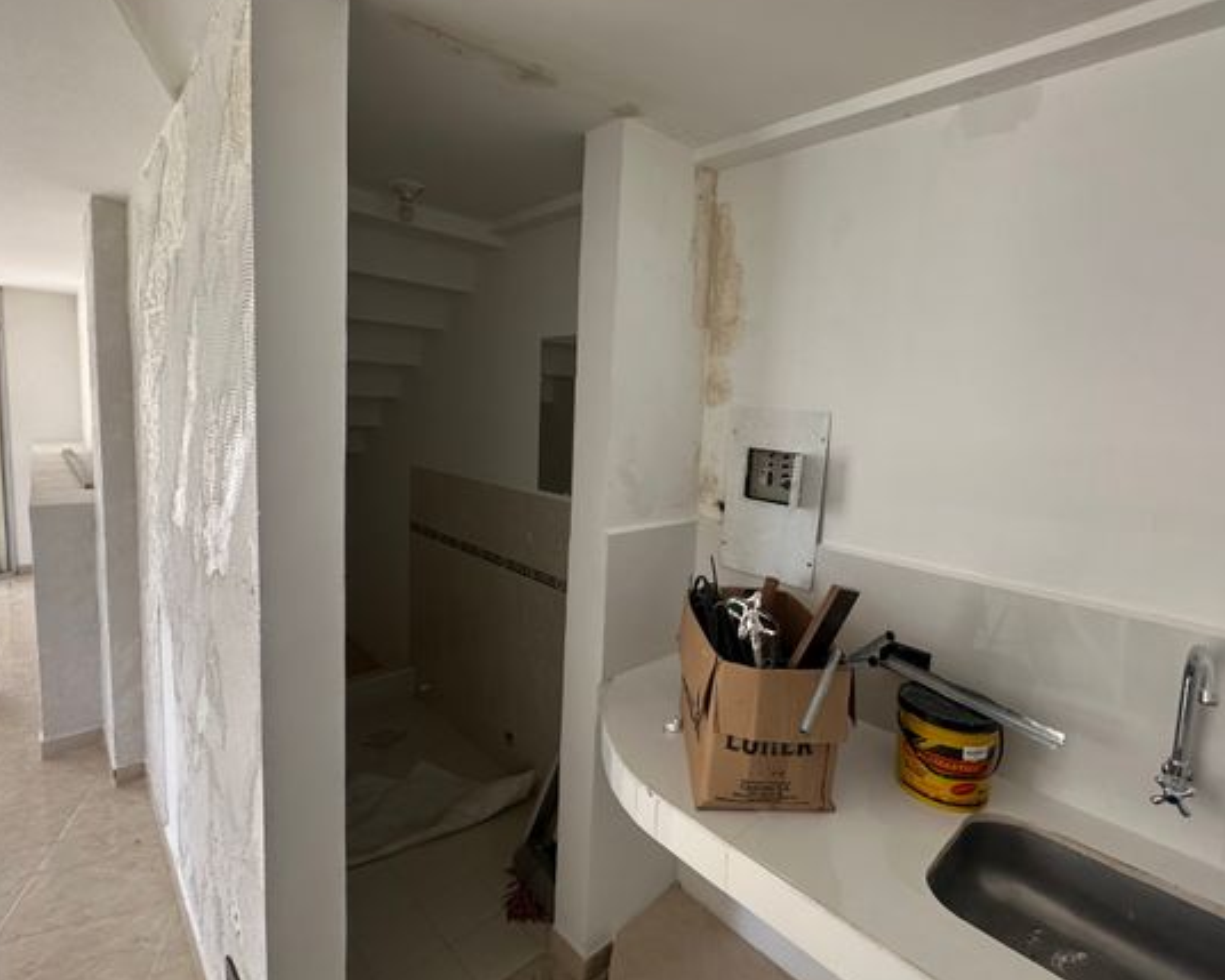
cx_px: 639
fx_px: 616
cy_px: 464
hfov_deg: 89.6
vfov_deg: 76.9
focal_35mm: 17
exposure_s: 1/99
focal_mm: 2.22
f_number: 2.2
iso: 125
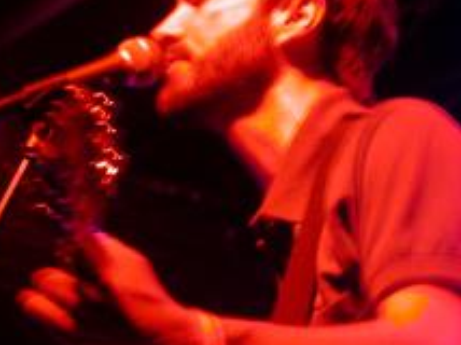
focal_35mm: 234
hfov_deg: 8.5
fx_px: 3113
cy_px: 177
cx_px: 239
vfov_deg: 6.3
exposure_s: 1/2.7
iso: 100
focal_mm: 26
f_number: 4.5
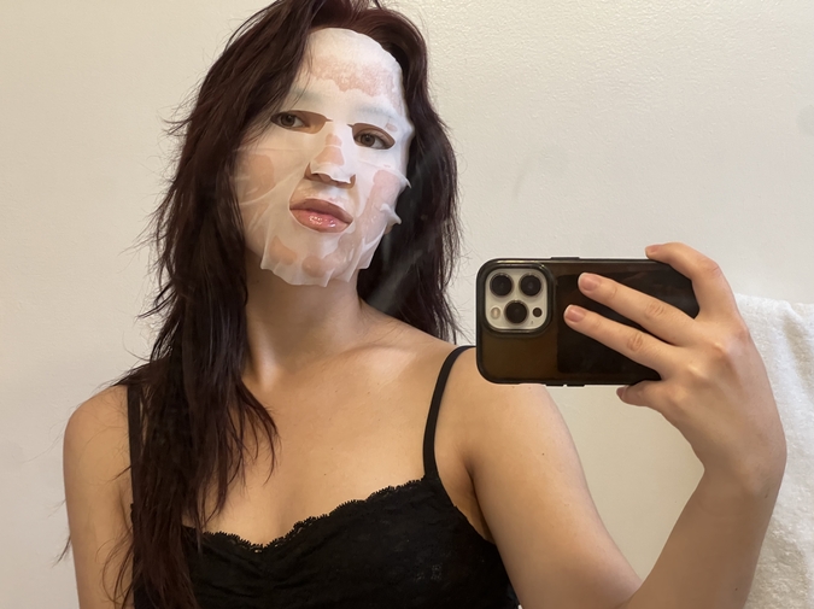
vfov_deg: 19.1
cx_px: 407
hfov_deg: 25.4
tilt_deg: -1.2
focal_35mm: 77
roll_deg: -0.3
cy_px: 304
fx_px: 1809
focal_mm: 9
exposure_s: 1/60
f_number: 2.8
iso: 200
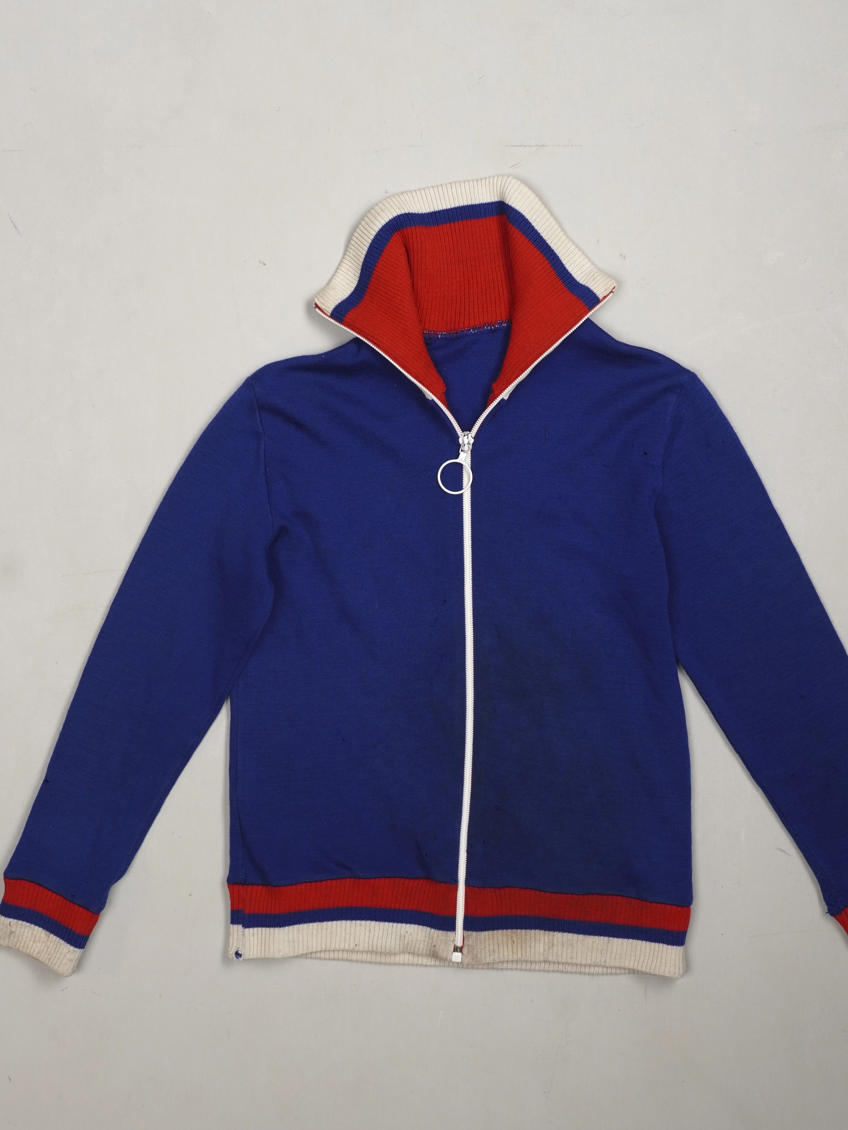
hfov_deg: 25.2
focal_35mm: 58
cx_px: 454
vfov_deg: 33.2
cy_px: 647
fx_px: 1894
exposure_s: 1/40
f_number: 8
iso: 400
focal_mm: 32
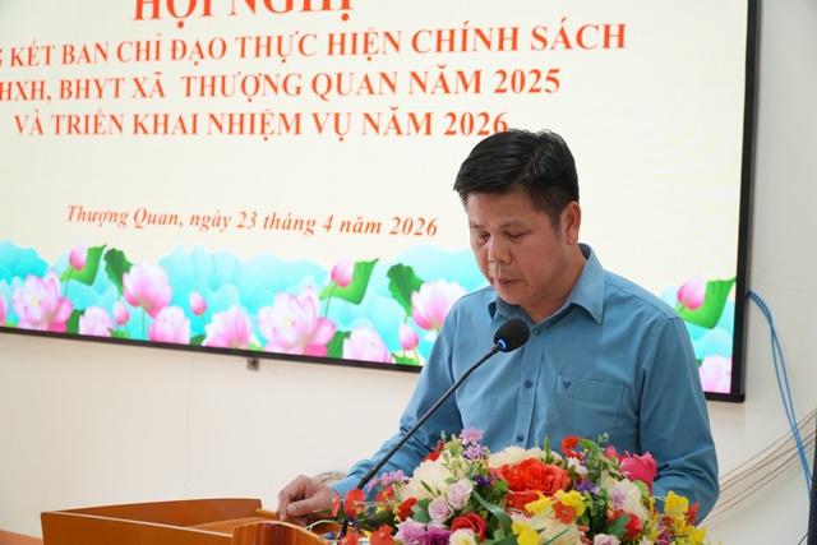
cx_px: 408
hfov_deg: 40.0
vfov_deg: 27.3
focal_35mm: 50
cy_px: 272
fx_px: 1124
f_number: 4
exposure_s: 1/60
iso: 500
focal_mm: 33
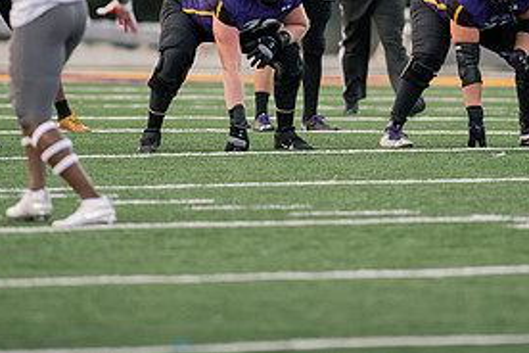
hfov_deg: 3.3
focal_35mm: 630
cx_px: 289
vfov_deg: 2.2
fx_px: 9257
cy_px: -14
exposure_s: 1/1000
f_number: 2.8
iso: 1600
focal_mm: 300
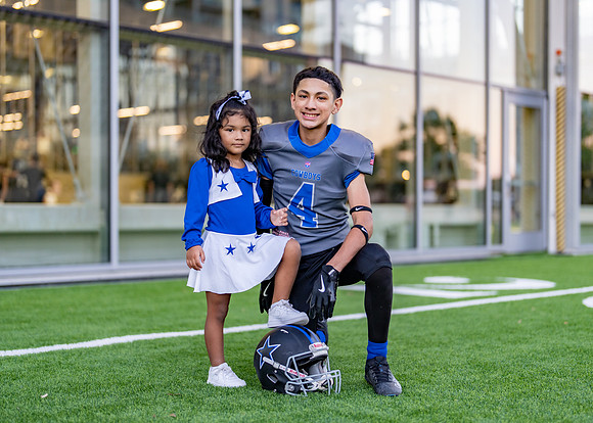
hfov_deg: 32.7
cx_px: 299
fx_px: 1010
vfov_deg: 23.7
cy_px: 219
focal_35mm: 60
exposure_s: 1/320
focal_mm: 50
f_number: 1.2
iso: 250
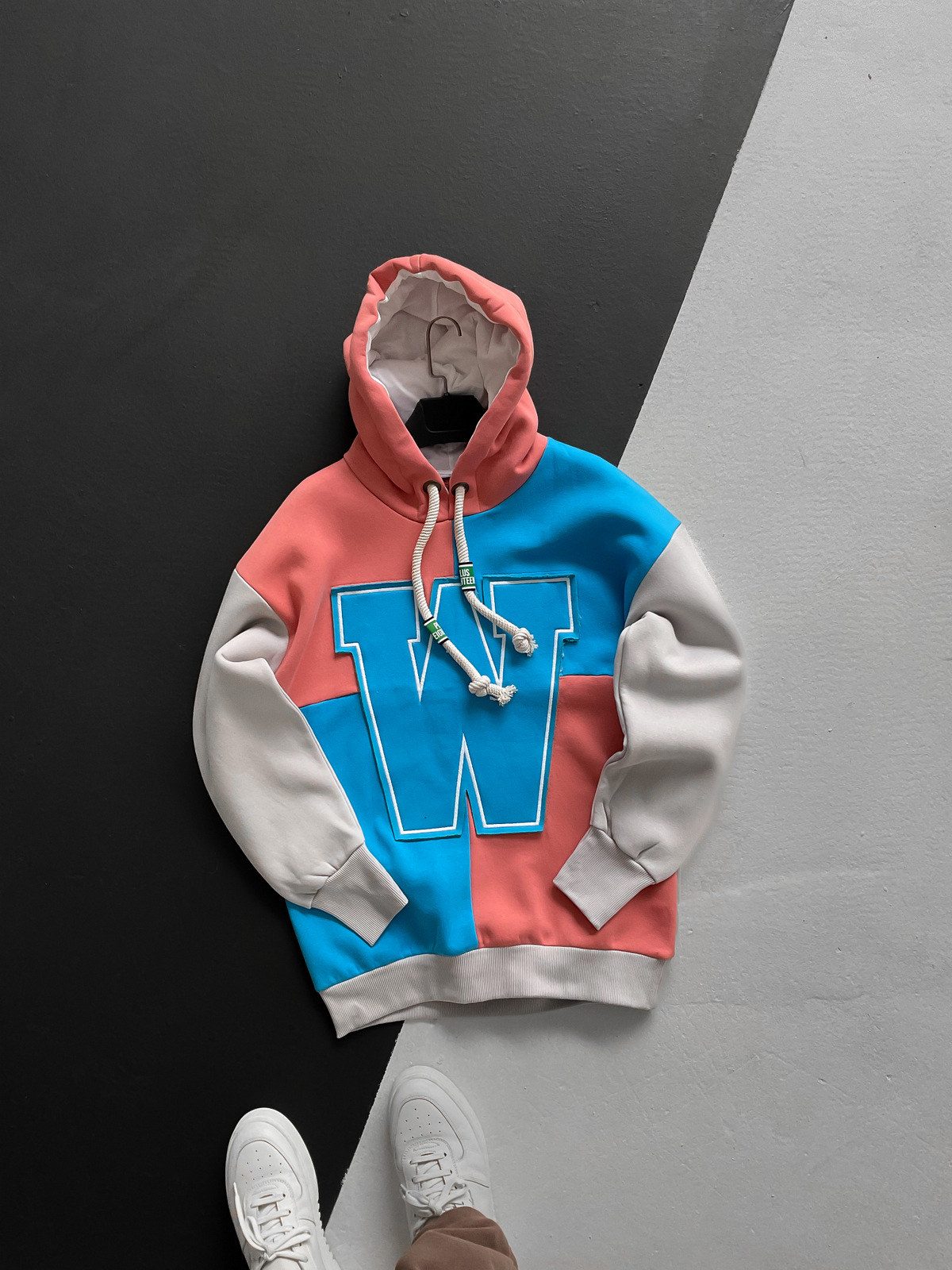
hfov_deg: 48.2
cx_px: 476
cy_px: 635
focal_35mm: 29
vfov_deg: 61.7
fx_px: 1063
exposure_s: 1/100
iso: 64
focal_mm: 3
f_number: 1.8
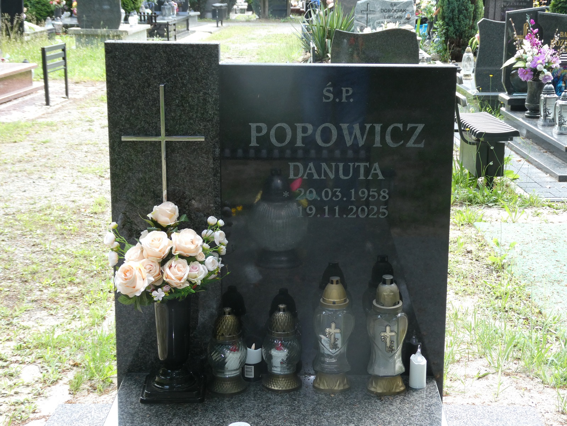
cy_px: 213
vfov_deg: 24.0
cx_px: 284
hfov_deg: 31.7
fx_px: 999
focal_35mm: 61
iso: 160
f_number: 4.3
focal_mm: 10.9
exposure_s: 1/60
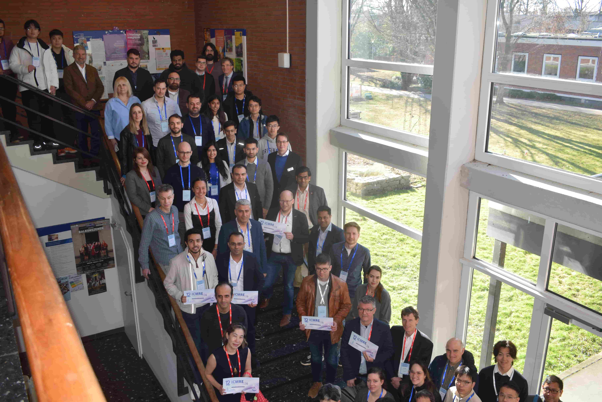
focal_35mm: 33
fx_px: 552
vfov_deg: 40.0
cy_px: 201
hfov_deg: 57.2
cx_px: 301
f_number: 5.6
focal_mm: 22
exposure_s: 1/125
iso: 250
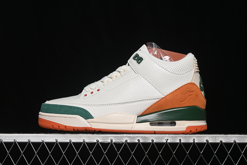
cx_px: 124
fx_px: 515
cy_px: 82
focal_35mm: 75
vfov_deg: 18.2
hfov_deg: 27.0
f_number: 6.3
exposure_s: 1/60
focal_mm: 50
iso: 160
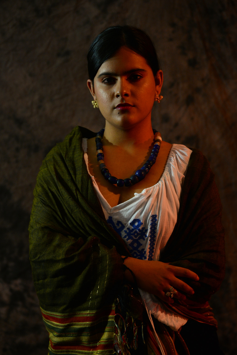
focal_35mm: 110
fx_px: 1085
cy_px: 178
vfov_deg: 18.6
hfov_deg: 12.5
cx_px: 118
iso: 800
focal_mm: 110
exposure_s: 1/30
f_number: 4
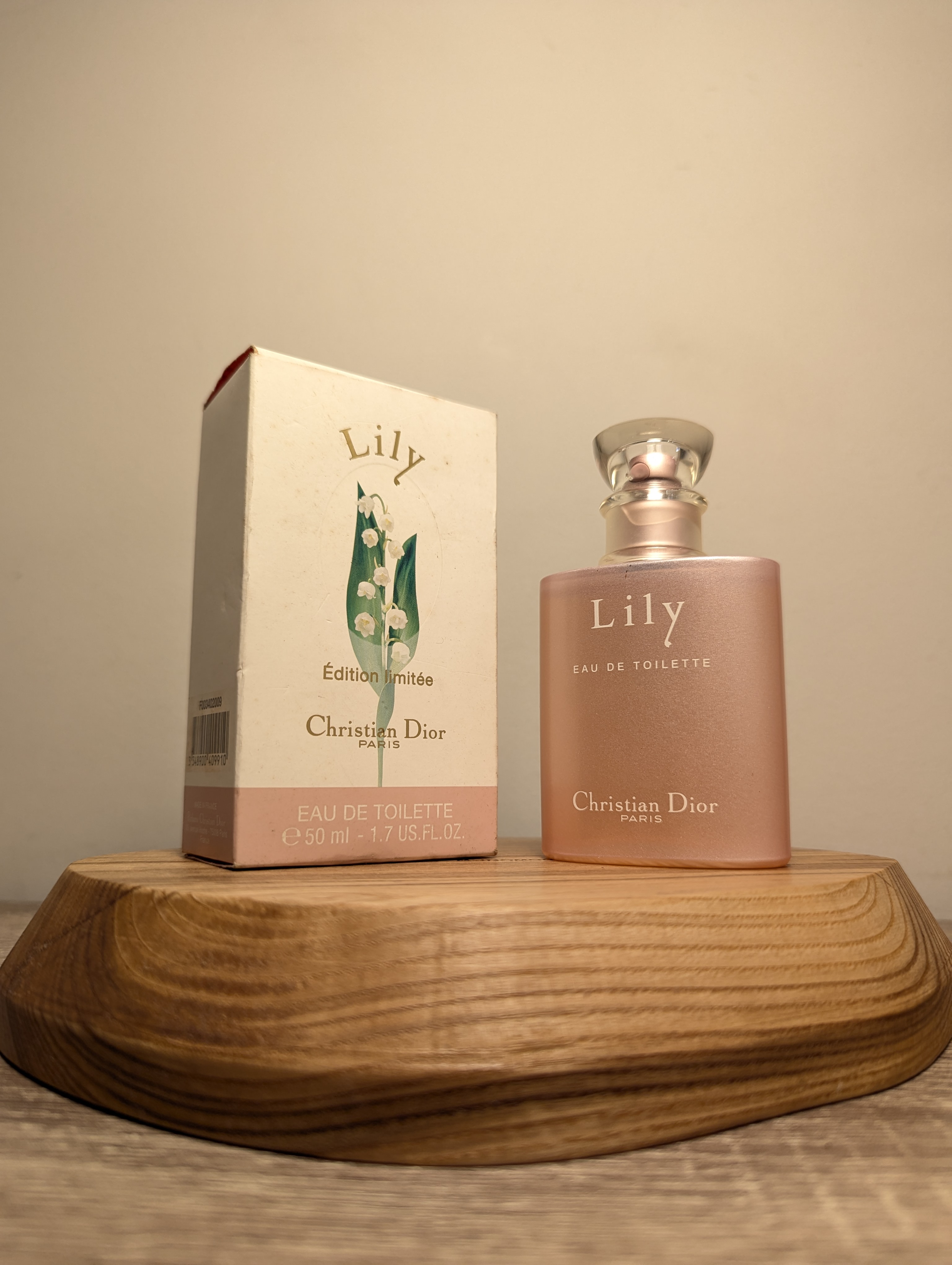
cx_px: 476
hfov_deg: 56.9
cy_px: 632
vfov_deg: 71.5
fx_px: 878
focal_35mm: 24
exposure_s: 1/100
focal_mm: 6.81
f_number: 1.85
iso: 89
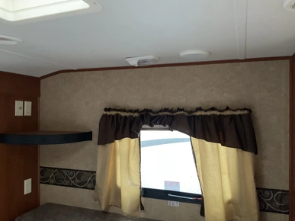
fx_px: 256
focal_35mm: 30
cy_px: 114
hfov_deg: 60.0
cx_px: 152
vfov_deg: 46.8
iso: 320
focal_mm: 3
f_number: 1.8
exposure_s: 1/55
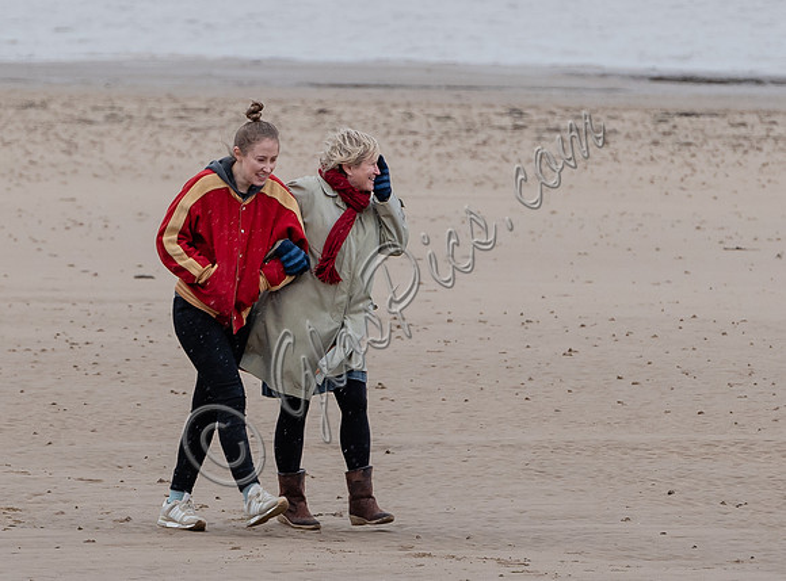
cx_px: 98
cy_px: 227
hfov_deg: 2.5
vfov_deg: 1.8
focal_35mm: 810
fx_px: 18297
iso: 400
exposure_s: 1/640
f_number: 6.3
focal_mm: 200
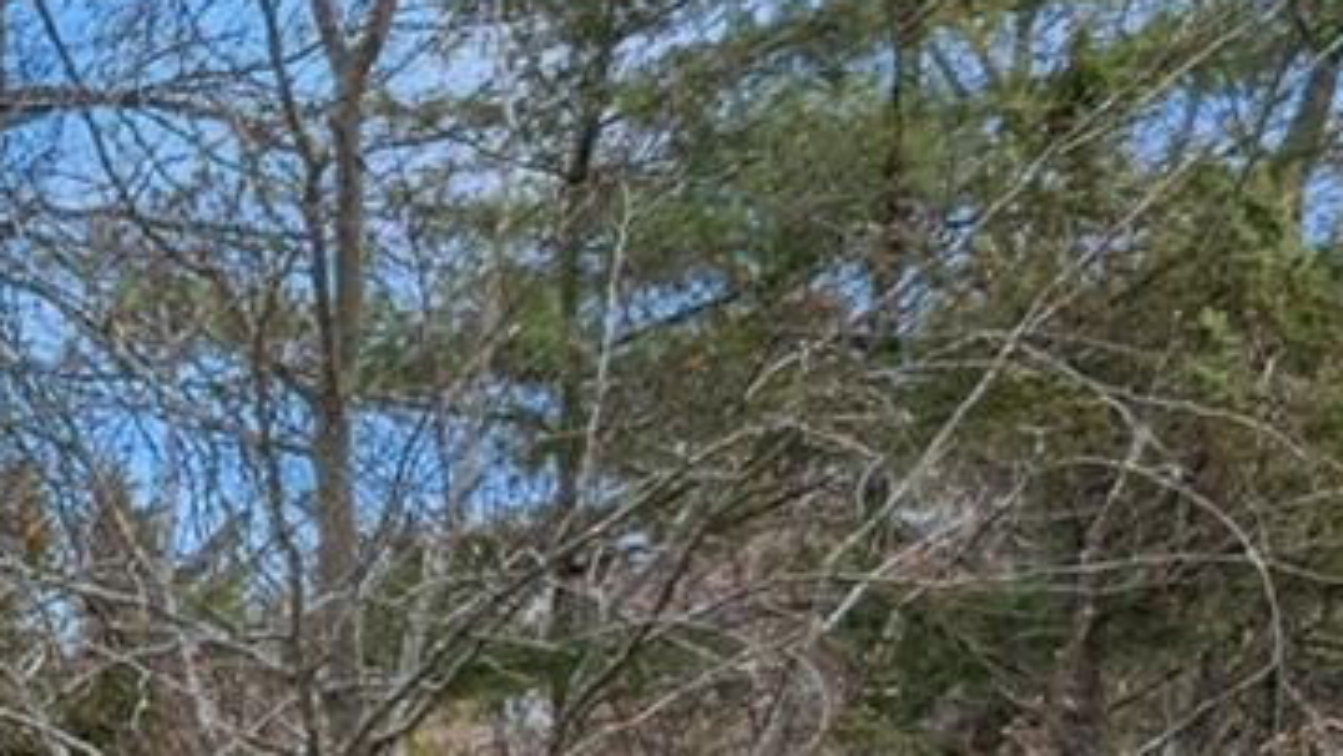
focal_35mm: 149
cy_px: 1263
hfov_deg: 10.9
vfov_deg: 7.9
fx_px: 5306
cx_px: -2364
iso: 100
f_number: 5.6
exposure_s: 1/500
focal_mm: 12.29
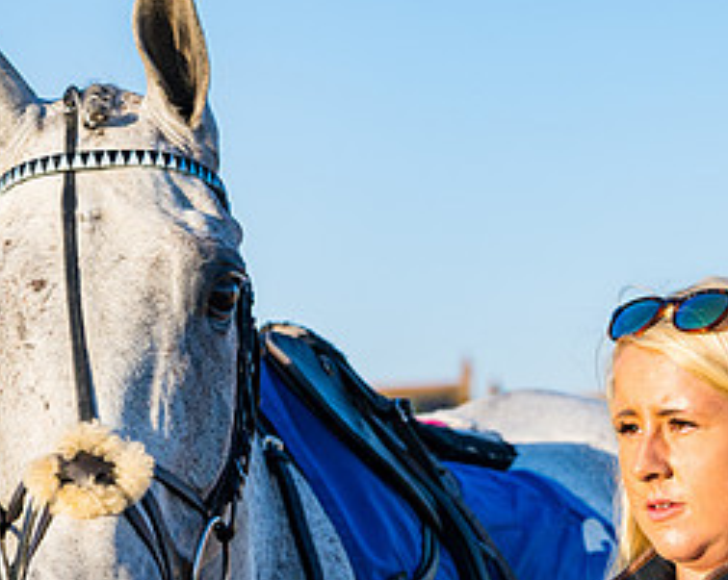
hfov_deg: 10.5
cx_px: 420
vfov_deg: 8.4
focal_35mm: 184
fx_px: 3960
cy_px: 522
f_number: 5
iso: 200
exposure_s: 1/800
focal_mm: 70
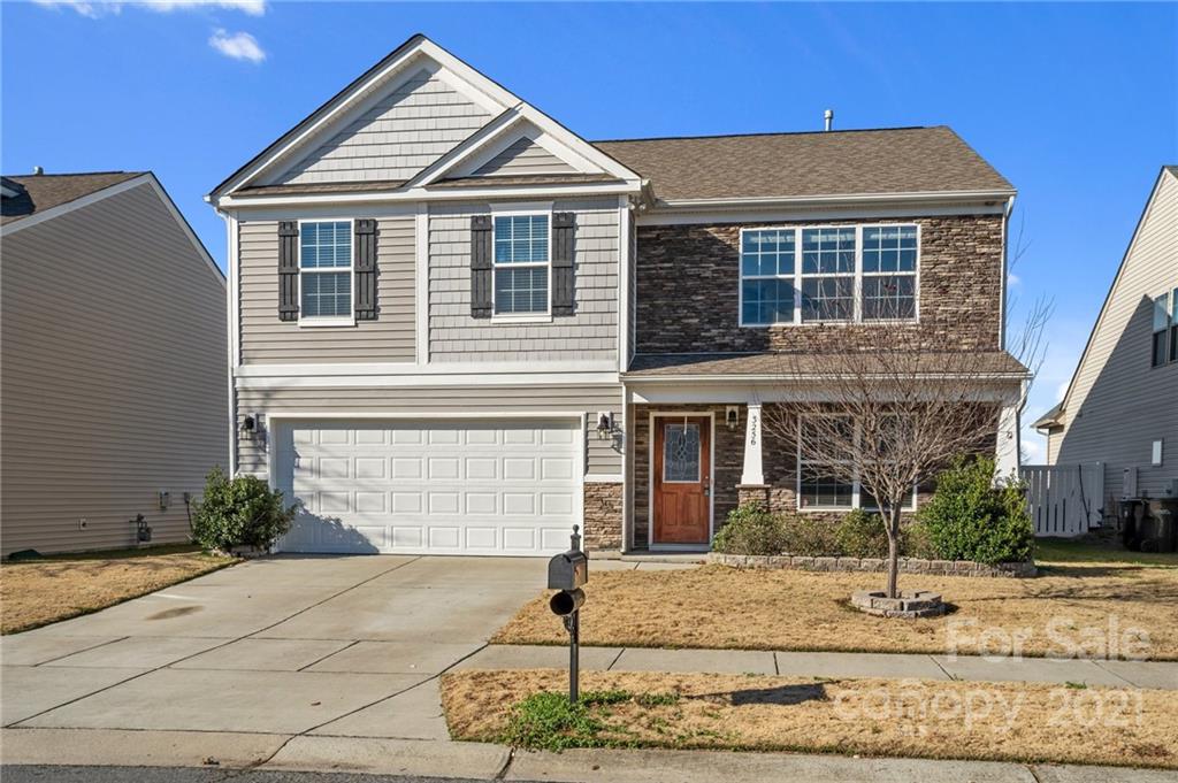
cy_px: 392
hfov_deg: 58.8
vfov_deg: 41.1
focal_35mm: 32
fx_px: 1046
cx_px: 589
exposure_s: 1/160
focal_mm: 32
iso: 100
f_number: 11
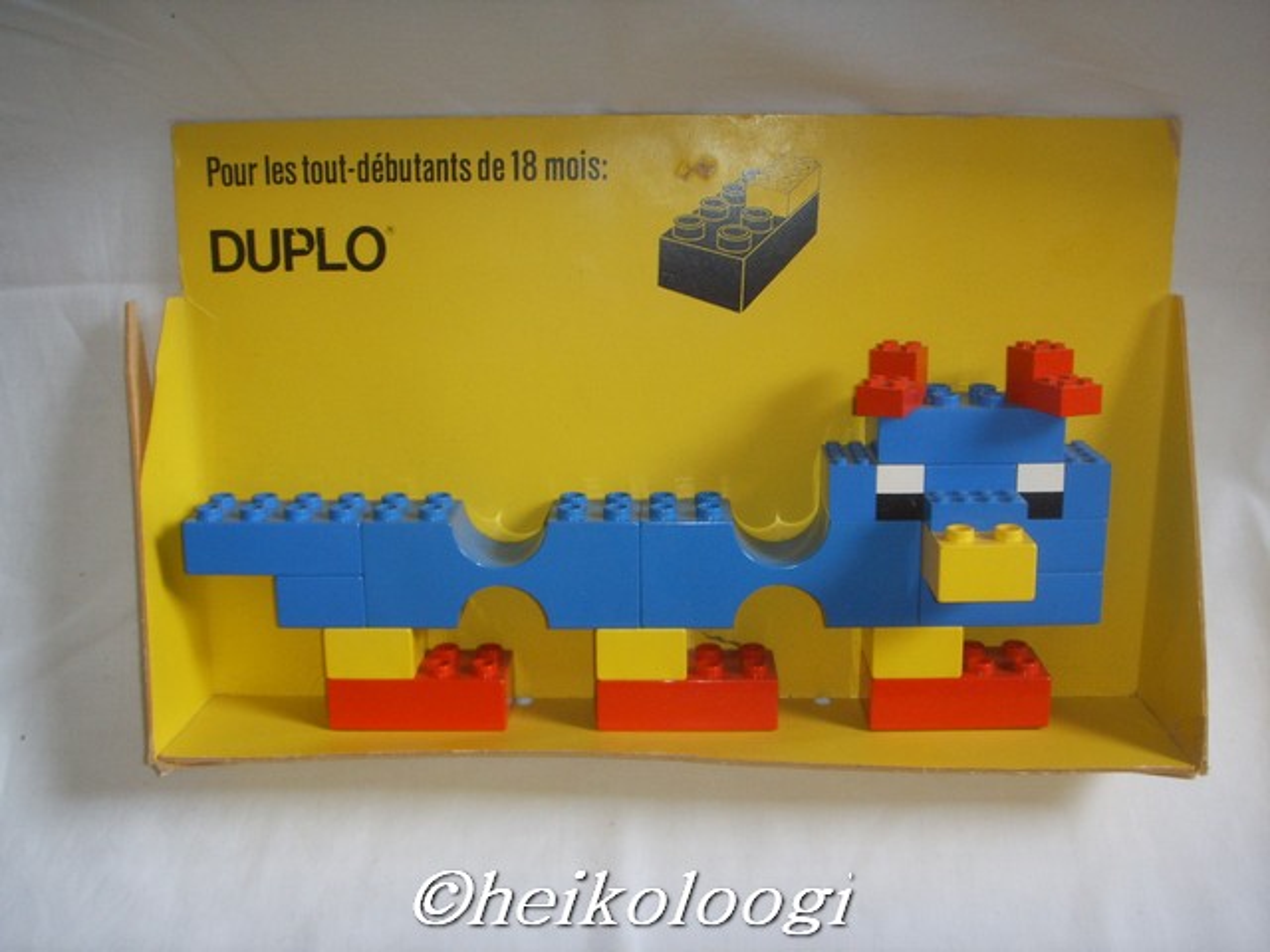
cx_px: 635
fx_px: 1431
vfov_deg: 36.8
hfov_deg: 47.9
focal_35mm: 39
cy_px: 476
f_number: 3.5
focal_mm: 6.6
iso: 100
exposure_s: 1/45
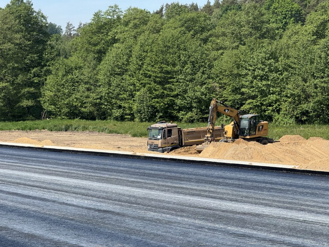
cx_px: 164
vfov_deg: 12.2
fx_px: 1150
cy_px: 123
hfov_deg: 16.3
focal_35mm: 121
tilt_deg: -1.2
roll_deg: +1.3
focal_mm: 15.66
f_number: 2.8
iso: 50
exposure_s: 1/1148
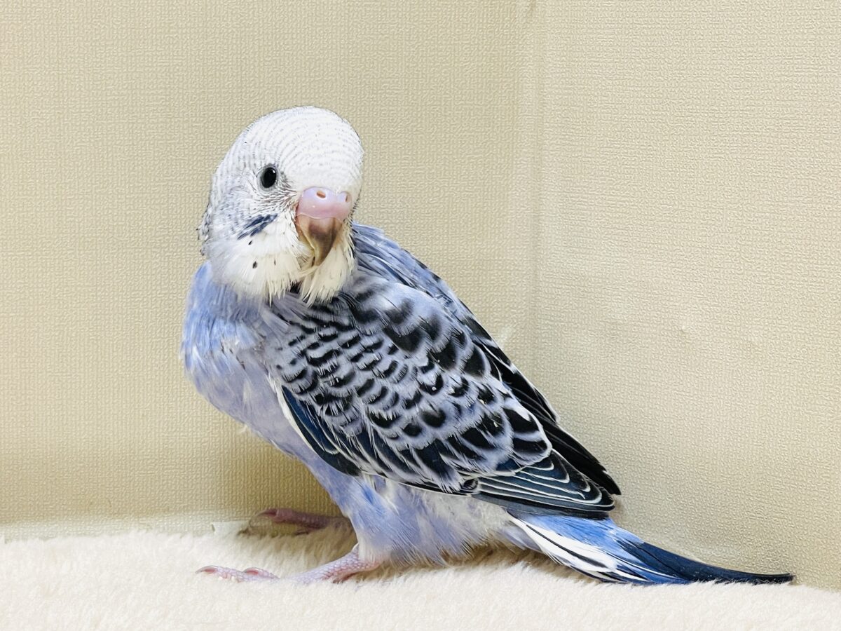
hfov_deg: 36.8
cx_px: 420
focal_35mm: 52
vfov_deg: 28.0
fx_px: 1263
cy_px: 316
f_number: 2
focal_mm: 6
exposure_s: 1/99
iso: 100
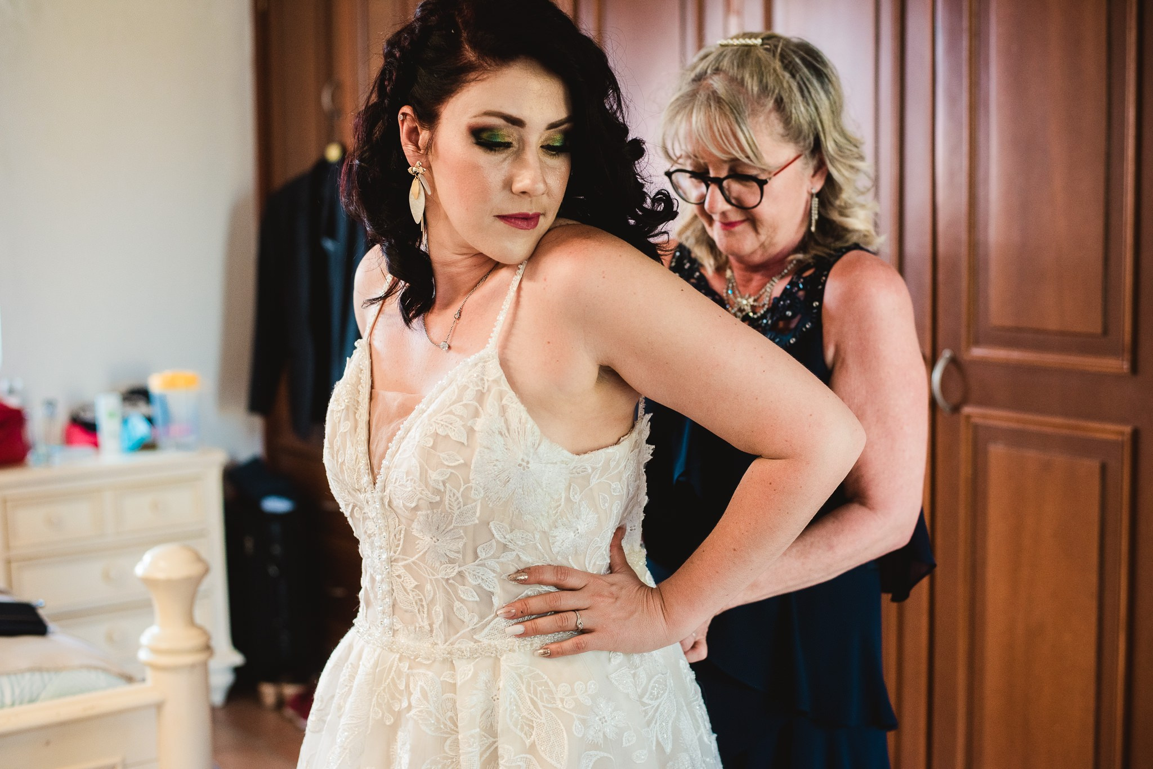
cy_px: 384
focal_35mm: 50
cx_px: 576
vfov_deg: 27.0
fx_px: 1602
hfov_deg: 39.6
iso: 800
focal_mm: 50
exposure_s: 1/250
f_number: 2.5
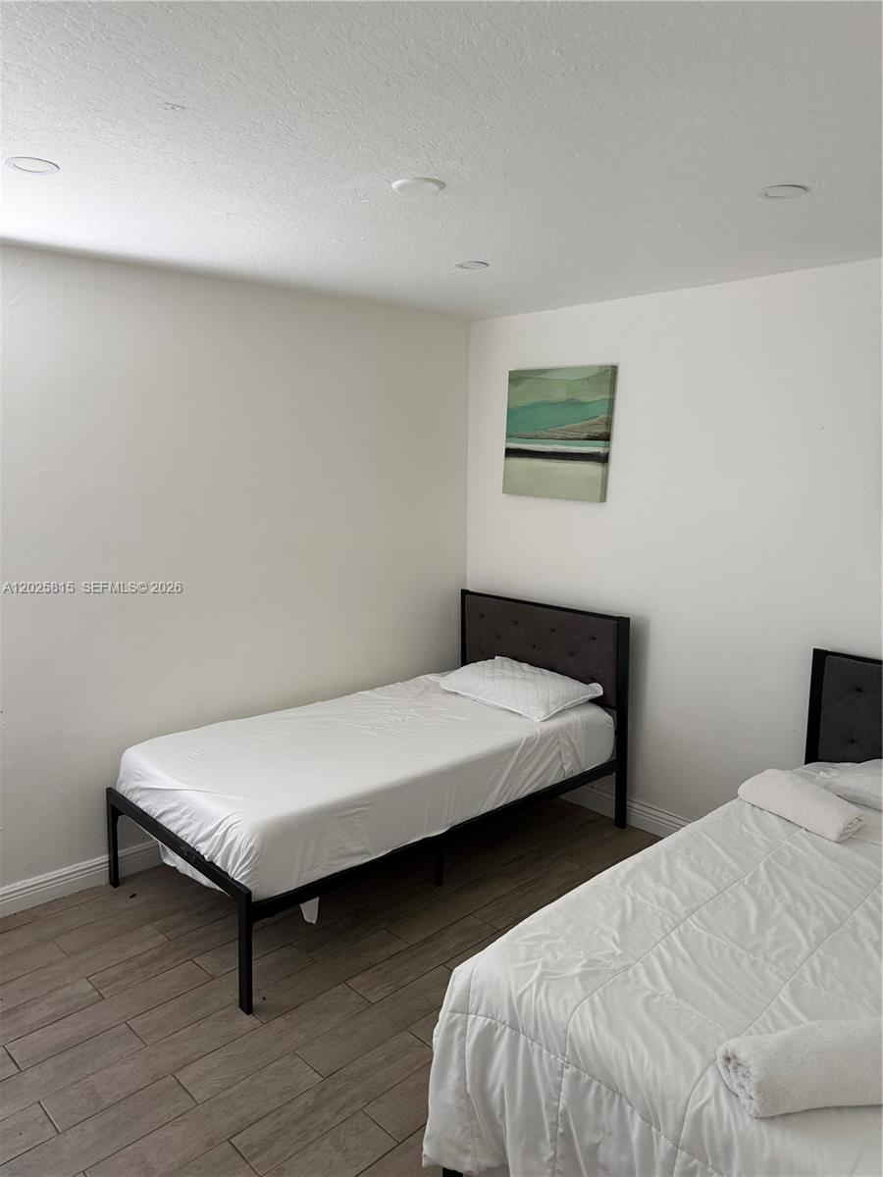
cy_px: 588
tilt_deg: -8.2
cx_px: 442
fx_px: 816
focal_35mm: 24
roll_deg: -1.4
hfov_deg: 56.8
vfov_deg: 71.6
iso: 250
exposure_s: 1/60
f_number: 1.78
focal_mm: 6.76
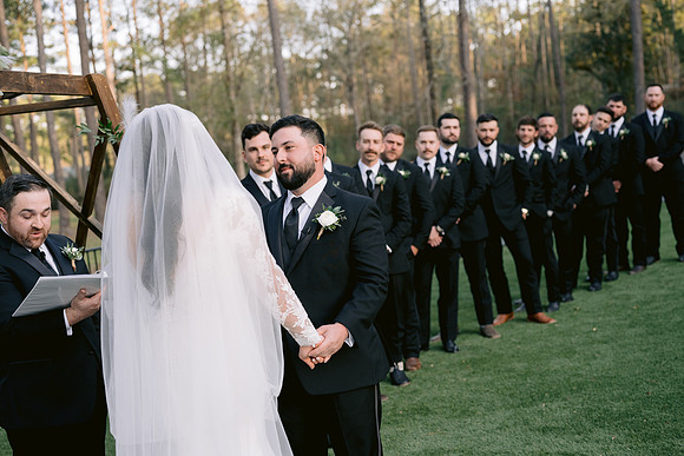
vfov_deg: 27.0
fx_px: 950
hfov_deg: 39.6
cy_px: 228
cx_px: 342
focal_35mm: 50
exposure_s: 1/500
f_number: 3.2
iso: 400
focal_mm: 50
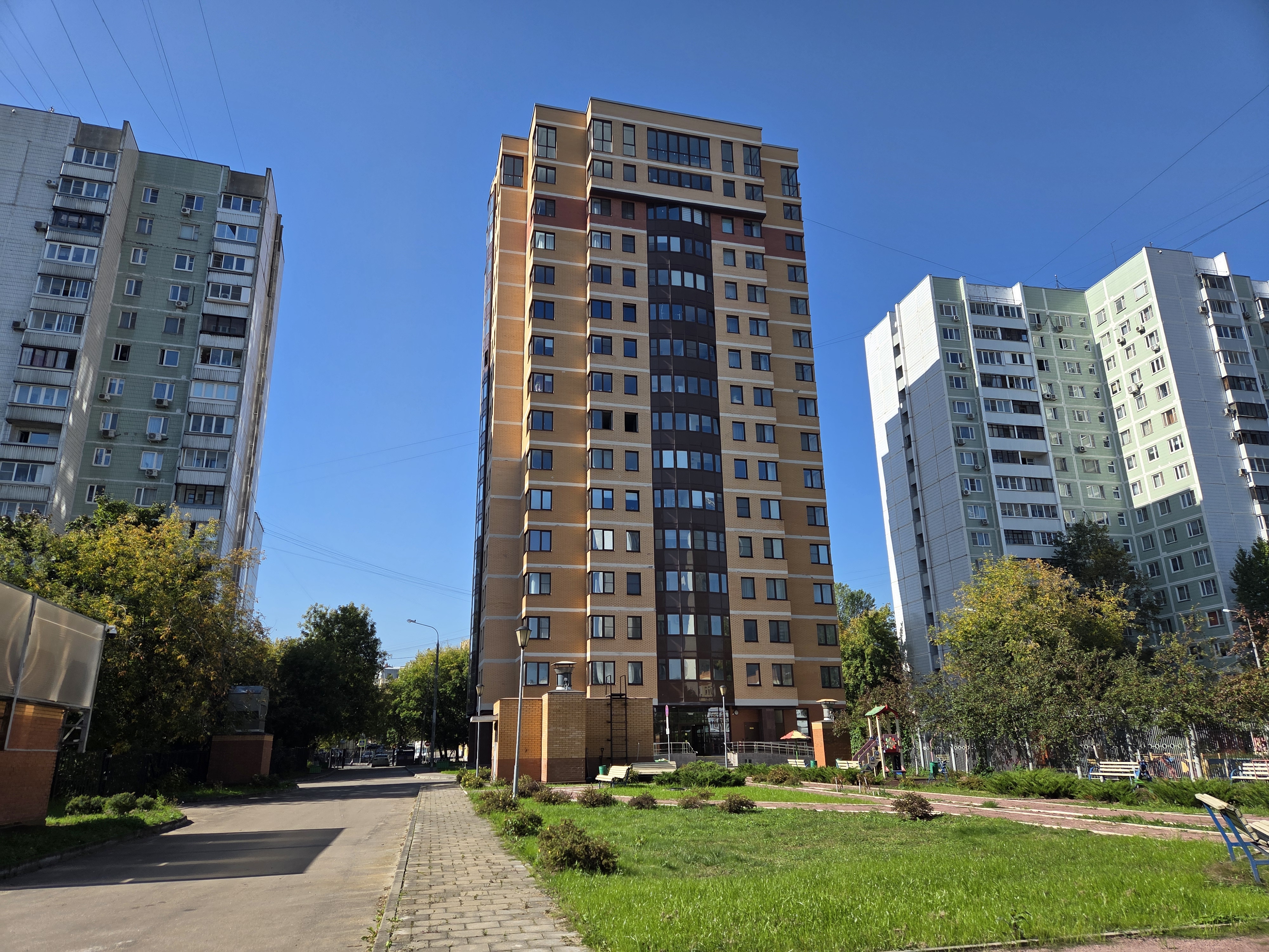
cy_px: 476
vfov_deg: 58.9
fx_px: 843
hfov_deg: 73.9
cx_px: 634
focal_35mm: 23
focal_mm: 5.4
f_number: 1.8
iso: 80
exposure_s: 1/4087
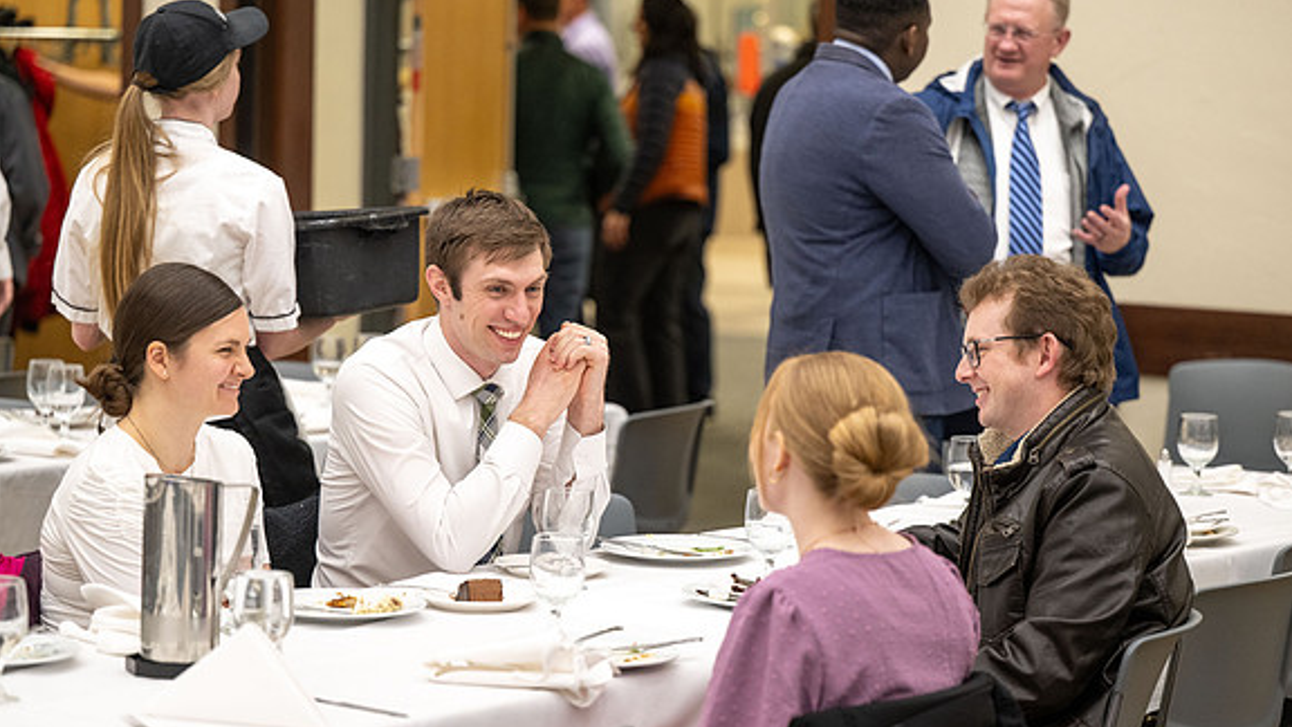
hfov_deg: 20.0
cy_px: 412
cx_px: 648
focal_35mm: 107
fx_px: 3666
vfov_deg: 11.3
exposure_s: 1/320
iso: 1600
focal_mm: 99
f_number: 2.8
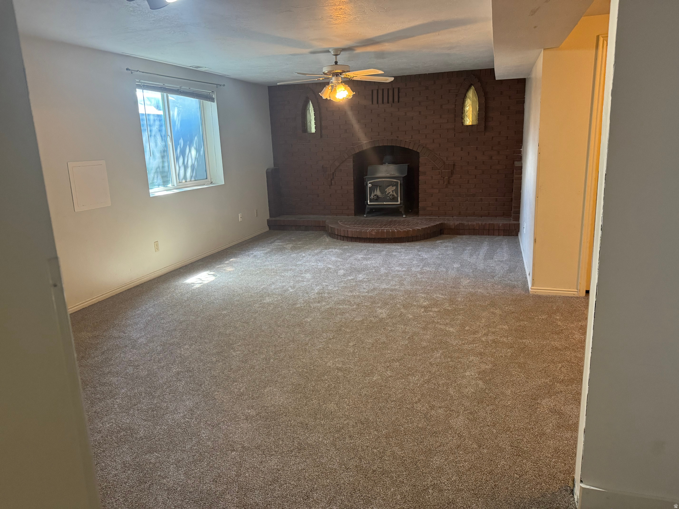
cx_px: 340
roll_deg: +1.4
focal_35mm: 24
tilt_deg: -14.6
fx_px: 471
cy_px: 254
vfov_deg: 56.8
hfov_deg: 71.6
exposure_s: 1/60
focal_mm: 6.76
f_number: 1.78
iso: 640
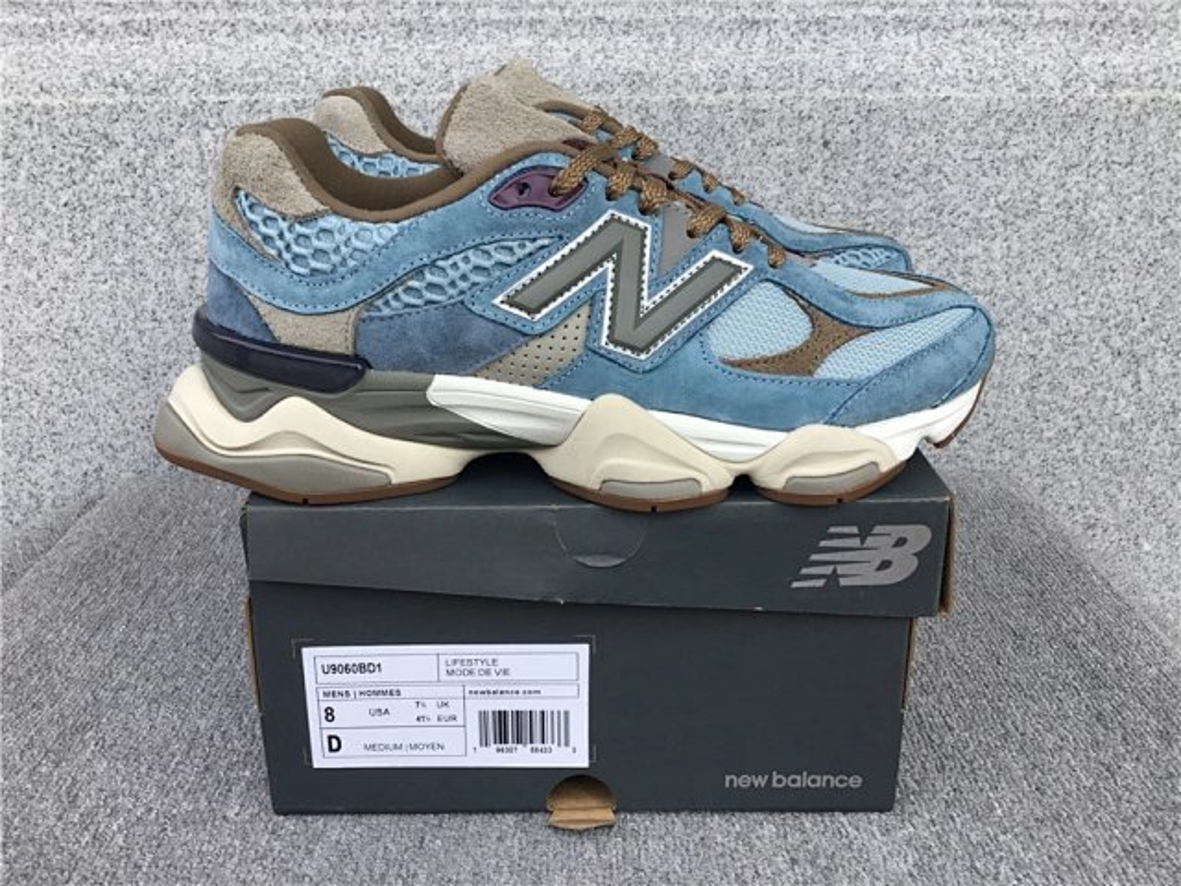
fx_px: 1058
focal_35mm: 31
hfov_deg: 58.4
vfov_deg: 45.4
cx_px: 590
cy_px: 443
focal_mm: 3.3
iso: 25
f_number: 2.4
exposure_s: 1/503
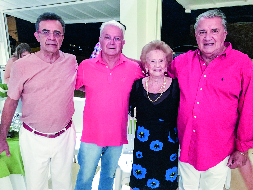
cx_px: 125
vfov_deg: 46.8
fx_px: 219
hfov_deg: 60.0
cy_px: 96
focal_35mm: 30
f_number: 2.2
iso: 500
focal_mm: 4.15
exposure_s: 1/15
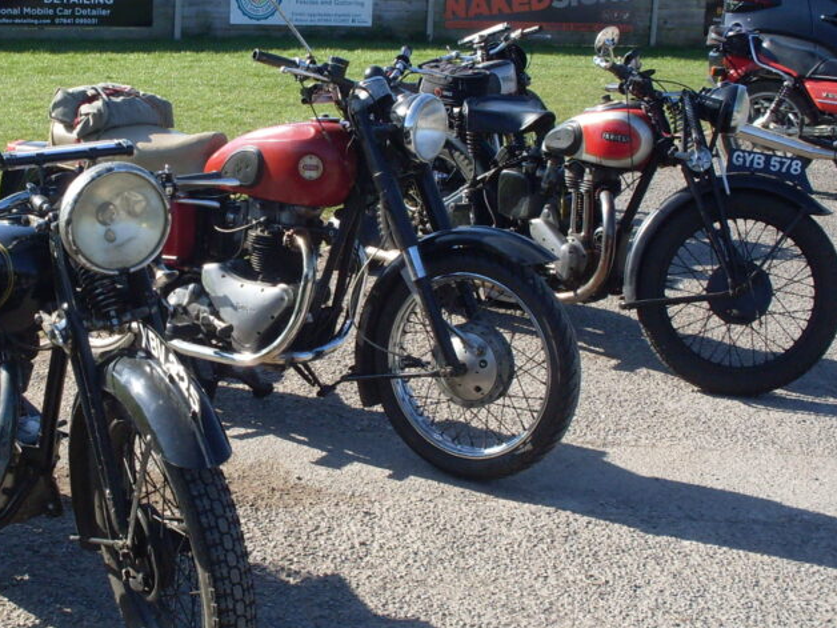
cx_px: 285
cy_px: 299
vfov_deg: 23.6
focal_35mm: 62
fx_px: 1499
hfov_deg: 31.0
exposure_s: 1/125
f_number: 8.4
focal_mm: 6.3
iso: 80
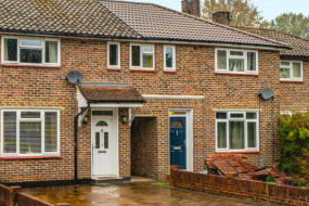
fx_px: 515
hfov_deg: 32.7
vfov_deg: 22.6
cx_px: 71
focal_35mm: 60
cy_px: 78
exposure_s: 1/100
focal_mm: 24
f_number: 8
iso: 400
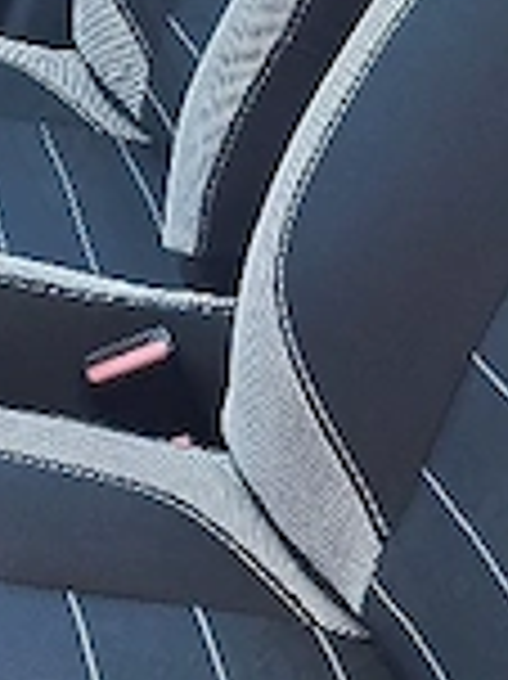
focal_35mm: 122
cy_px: 72
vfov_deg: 16.0
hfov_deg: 11.7
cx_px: -225
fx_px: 2391
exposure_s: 1/100
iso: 200
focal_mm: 5.54
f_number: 1.8
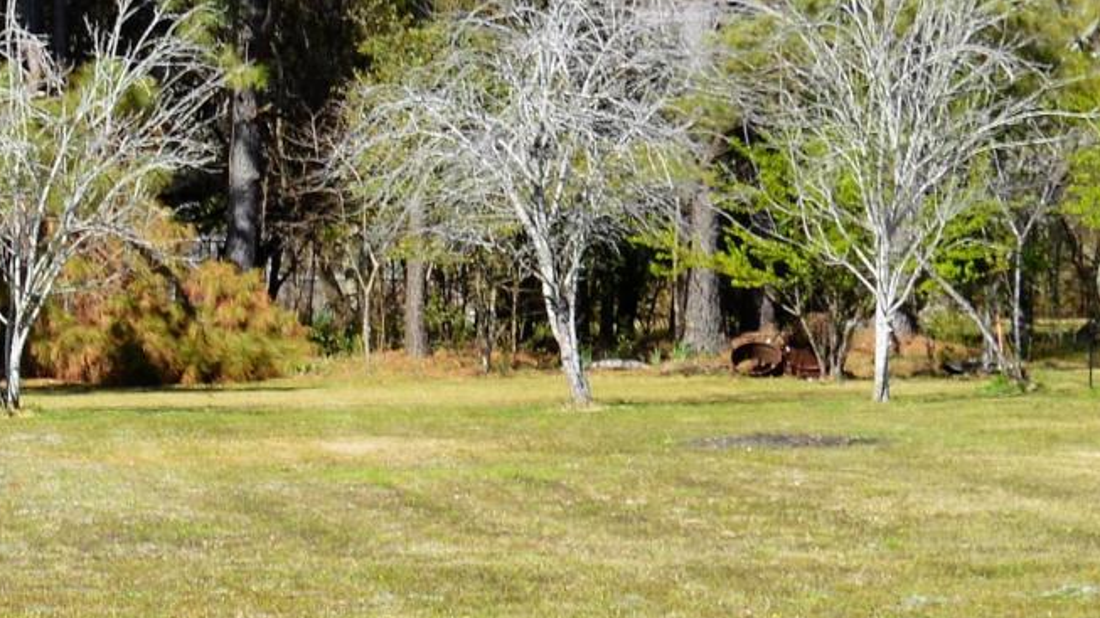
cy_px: 411
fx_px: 5045
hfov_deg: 11.7
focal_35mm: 173
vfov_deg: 7.0
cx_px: -708
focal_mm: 24
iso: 100
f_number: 7.1
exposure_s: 1/200
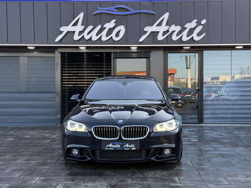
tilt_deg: -0.4
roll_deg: +0.3
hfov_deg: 39.7
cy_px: 94
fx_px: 348
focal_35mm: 48
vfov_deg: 30.3
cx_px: 126
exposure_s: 1/530
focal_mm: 6.76
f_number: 1.78
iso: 80
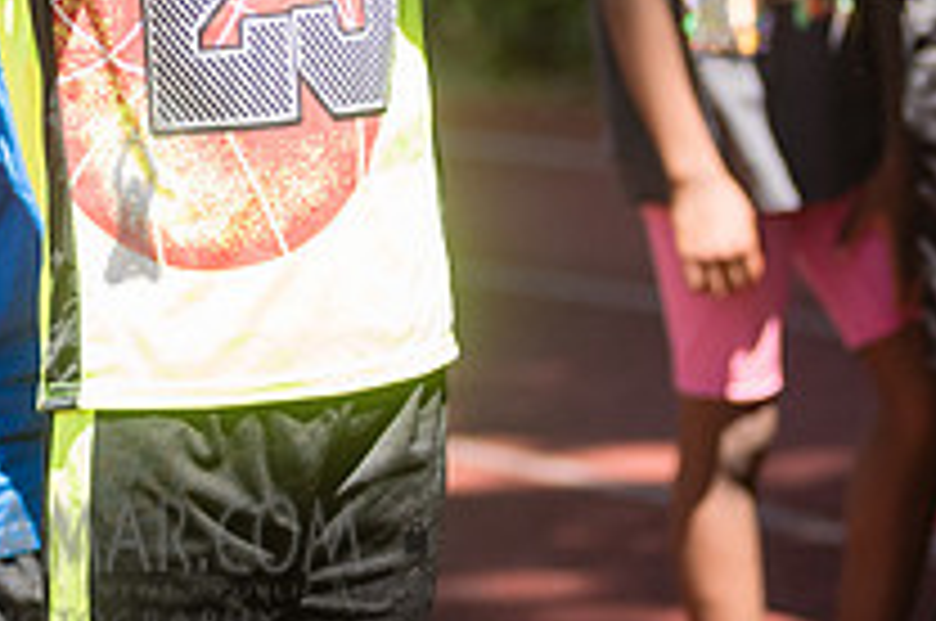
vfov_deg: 4.4
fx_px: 8125
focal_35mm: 313
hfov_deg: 6.6
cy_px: -232
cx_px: 130
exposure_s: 1/4000
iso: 1000
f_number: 2.8
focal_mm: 112
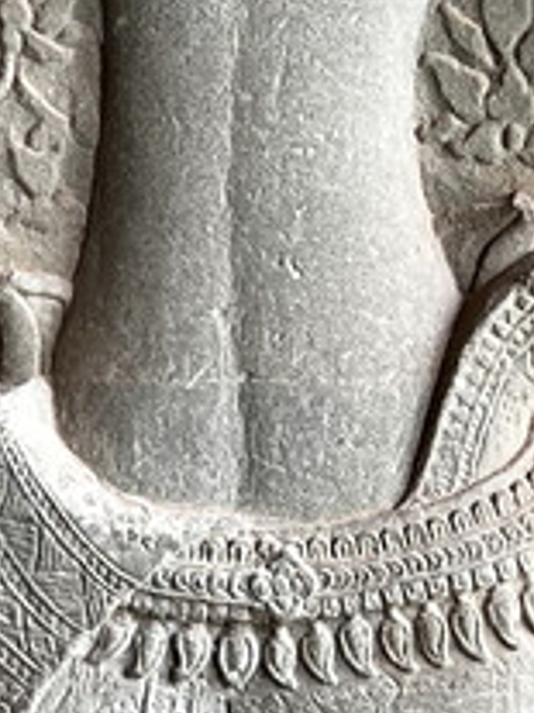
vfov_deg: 9.8
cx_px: -500
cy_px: -21
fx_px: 4139
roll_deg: +0.4
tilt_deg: -5.3
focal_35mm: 201
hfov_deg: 7.1
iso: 40
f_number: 1.5
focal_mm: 5.7
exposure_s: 1/156
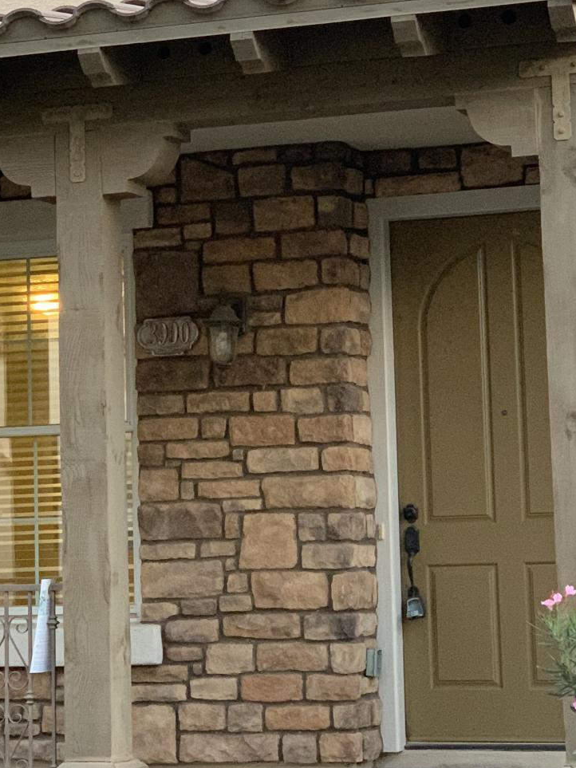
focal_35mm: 108
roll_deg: +1.2
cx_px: 288
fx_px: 2397
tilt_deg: +7.2
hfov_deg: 13.7
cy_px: 272
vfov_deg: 18.2
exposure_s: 1/60
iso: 320
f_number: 2.4
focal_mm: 6
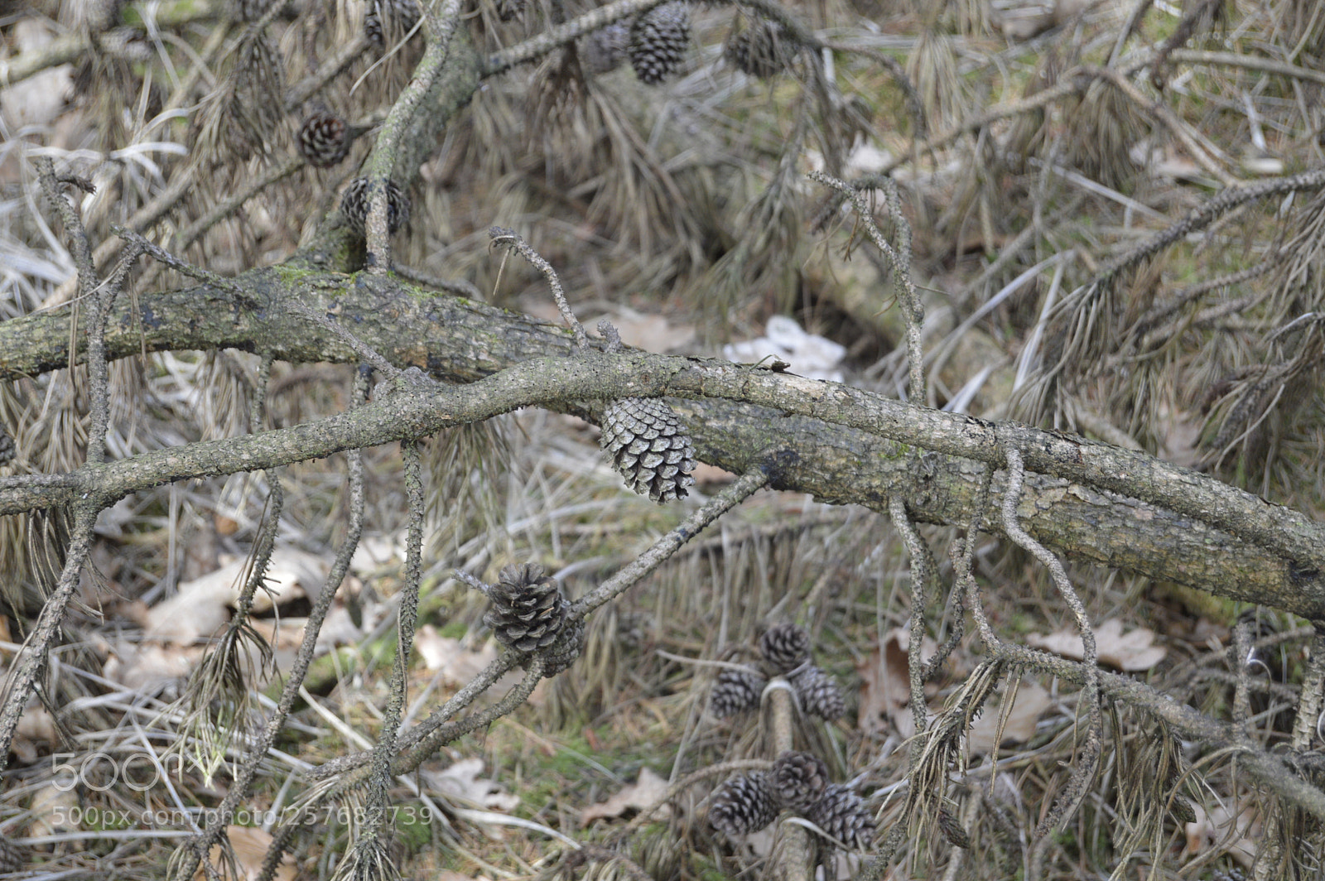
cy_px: 440
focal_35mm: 82
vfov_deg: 16.5
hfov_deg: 24.6
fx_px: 3034
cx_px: 662
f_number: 5.6
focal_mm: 55
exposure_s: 1/60
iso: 500
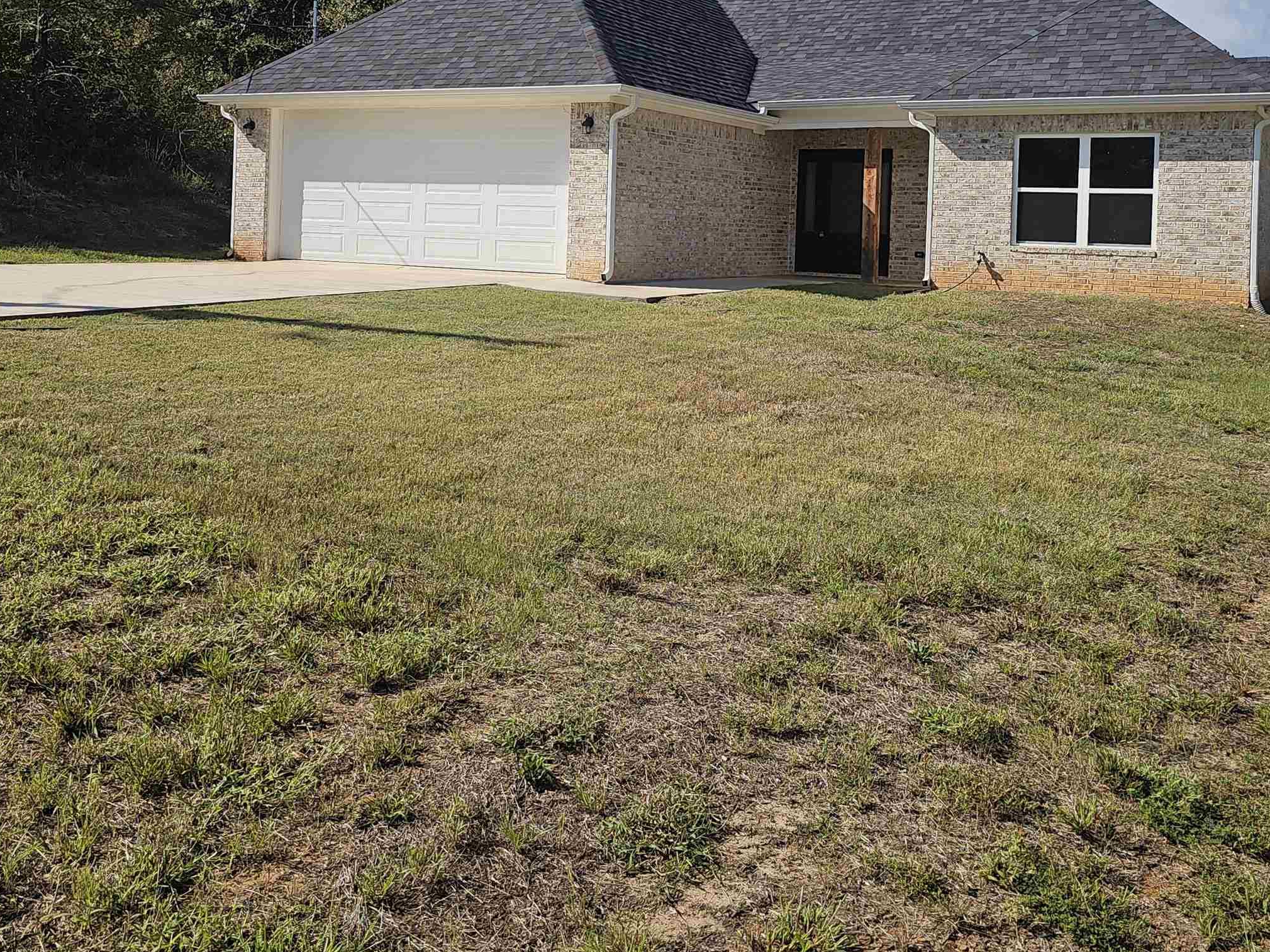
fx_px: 1284
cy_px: 230
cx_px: 656
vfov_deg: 39.5
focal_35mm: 35
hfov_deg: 52.6
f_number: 1.7
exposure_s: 1/976
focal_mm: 6.3
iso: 10
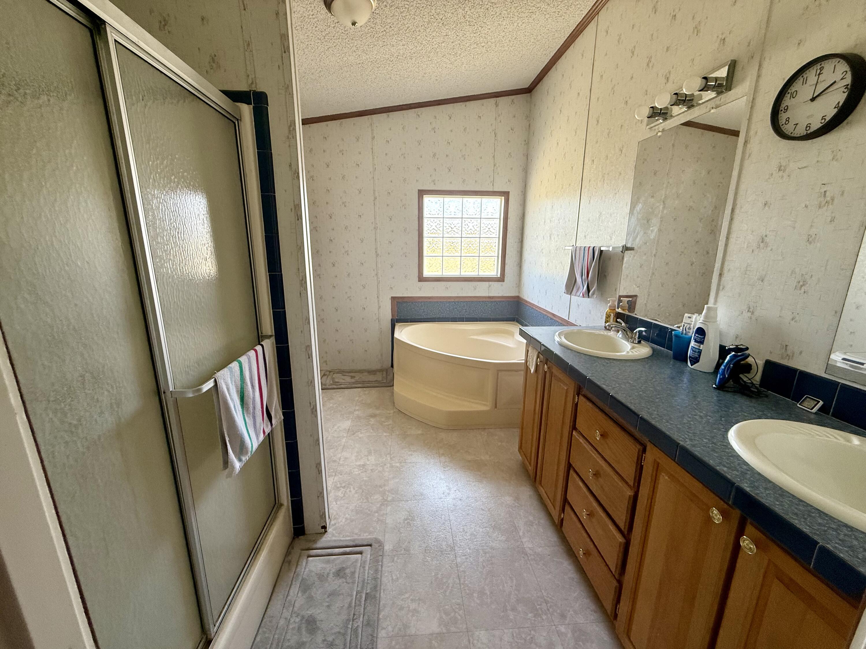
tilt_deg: -12.5
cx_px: 433
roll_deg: +0.3
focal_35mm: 14
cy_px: 324
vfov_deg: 85.7
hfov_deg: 102.1
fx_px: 350
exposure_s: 1/99
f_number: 2.2
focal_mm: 2.22
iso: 160
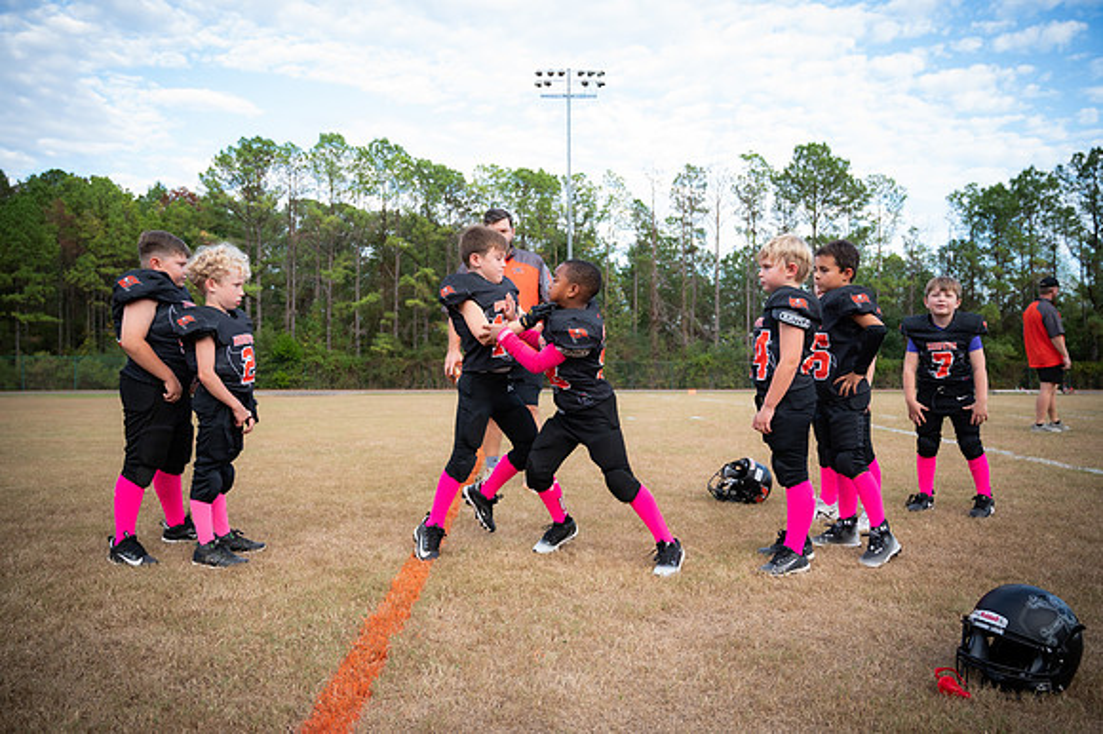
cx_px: 552
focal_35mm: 28
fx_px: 857
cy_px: 367
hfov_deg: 65.5
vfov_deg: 46.4
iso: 800
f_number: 4
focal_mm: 28
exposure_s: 1/640
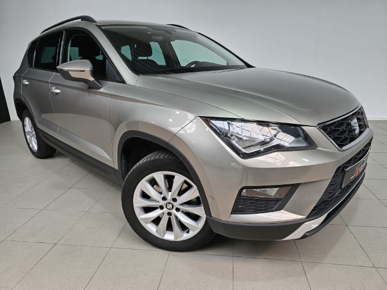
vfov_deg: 58.9
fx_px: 257
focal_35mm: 23
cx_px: 194
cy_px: 145
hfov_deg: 73.9
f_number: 1.7
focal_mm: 6.3
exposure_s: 1/180
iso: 40
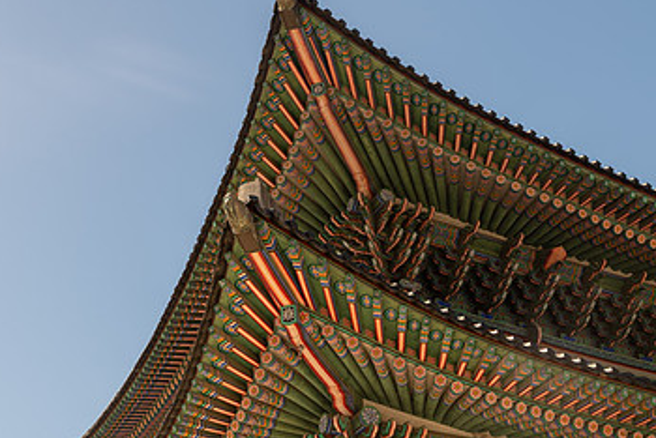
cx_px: 306
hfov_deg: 34.4
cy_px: 310
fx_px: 1058
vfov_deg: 23.3
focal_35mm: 58
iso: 64
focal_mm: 35
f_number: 5
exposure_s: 1/200
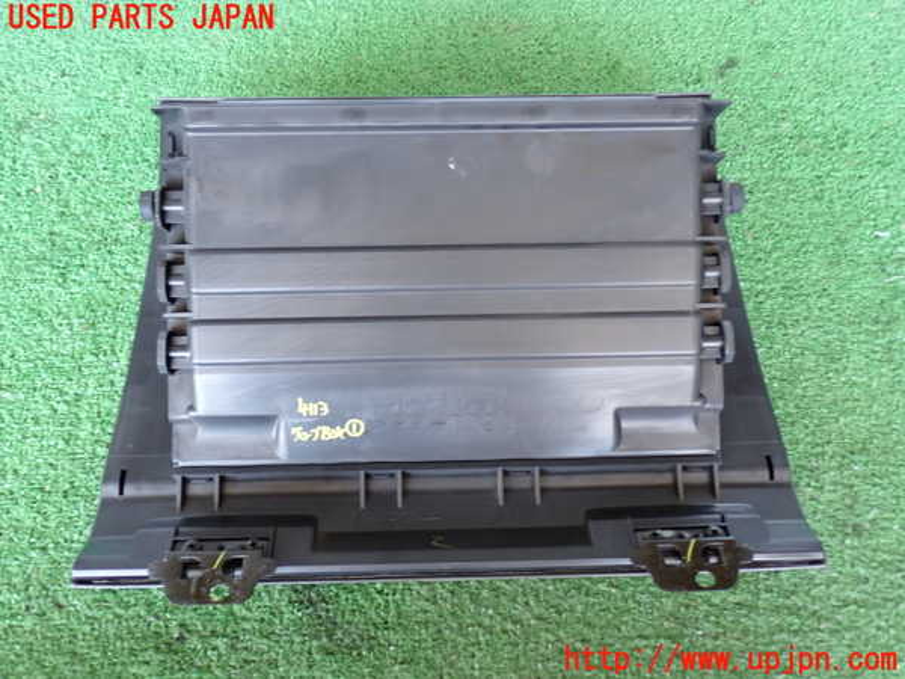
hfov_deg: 56.8
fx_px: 837
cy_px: 340
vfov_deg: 44.2
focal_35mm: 32
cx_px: 452
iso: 250
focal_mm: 5.79
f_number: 2.4
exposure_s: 1/30
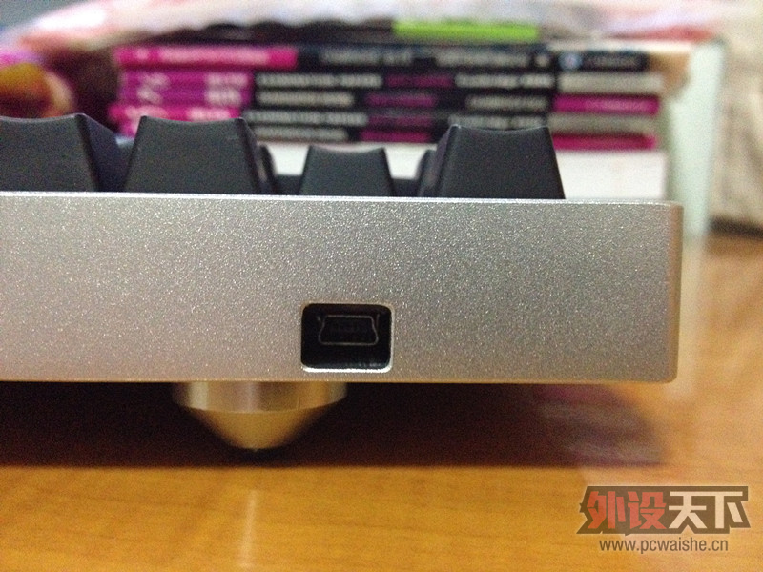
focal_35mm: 35
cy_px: 286
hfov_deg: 52.6
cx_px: 382
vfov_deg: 40.7
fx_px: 771
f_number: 2.4
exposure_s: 1/17
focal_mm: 4.28
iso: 800
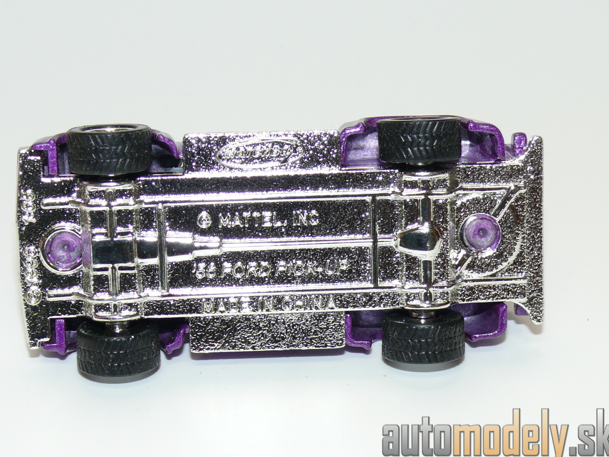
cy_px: 221
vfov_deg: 14.5
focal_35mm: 102
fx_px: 1794
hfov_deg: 19.3
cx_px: 286
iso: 100
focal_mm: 12.8
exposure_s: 1/30
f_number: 4
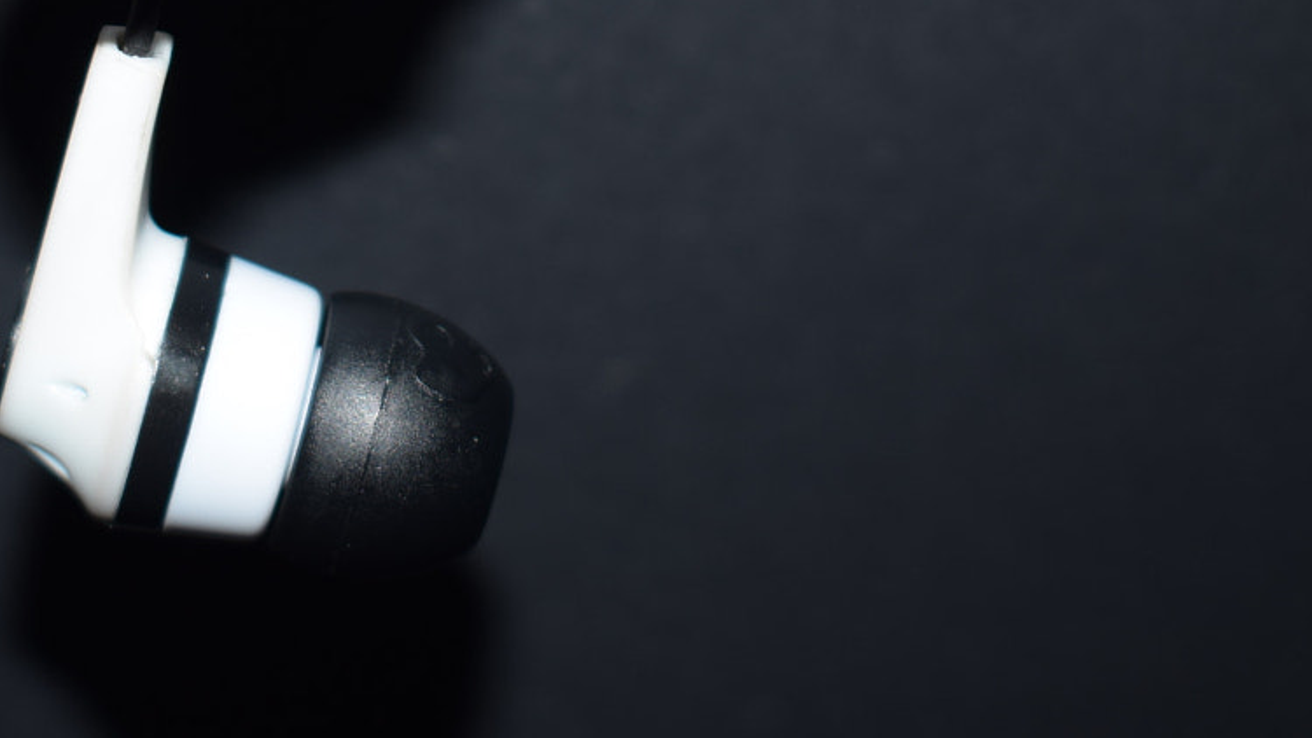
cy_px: -14
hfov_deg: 18.6
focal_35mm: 114
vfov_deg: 10.5
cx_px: 308
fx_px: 3966
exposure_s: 1/200
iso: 100
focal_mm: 34
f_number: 4.5
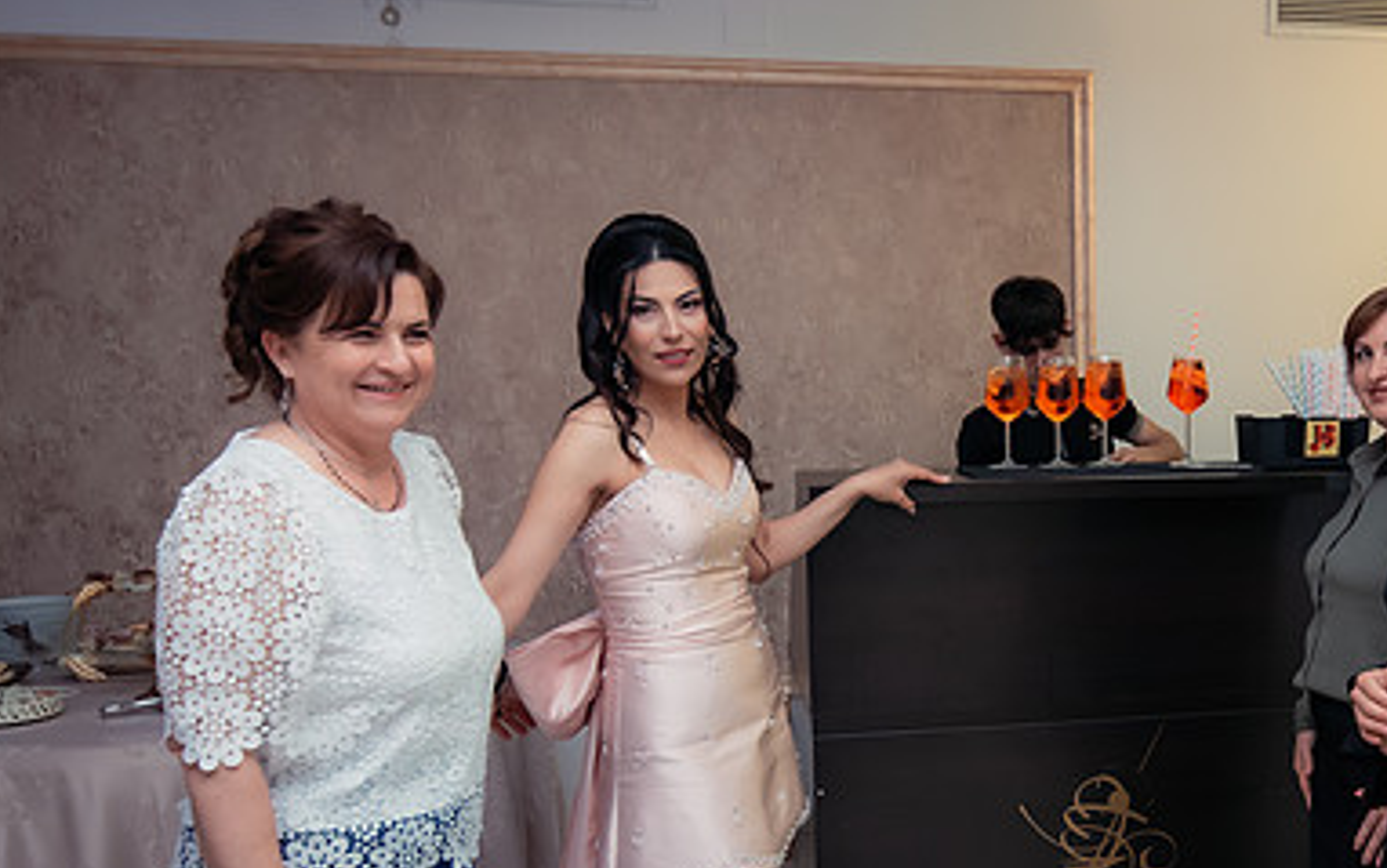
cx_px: 1065
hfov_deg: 46.2
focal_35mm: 41
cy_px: 550
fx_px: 1550
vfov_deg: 31.1
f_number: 2.8
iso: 1600
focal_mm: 22
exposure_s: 1/200
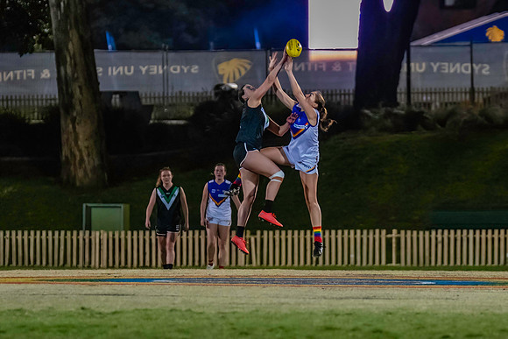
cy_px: 180
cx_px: 376
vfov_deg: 2.8
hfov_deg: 4.2
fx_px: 7007
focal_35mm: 496
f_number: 2.8
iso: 10000
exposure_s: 1/1000
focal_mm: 210
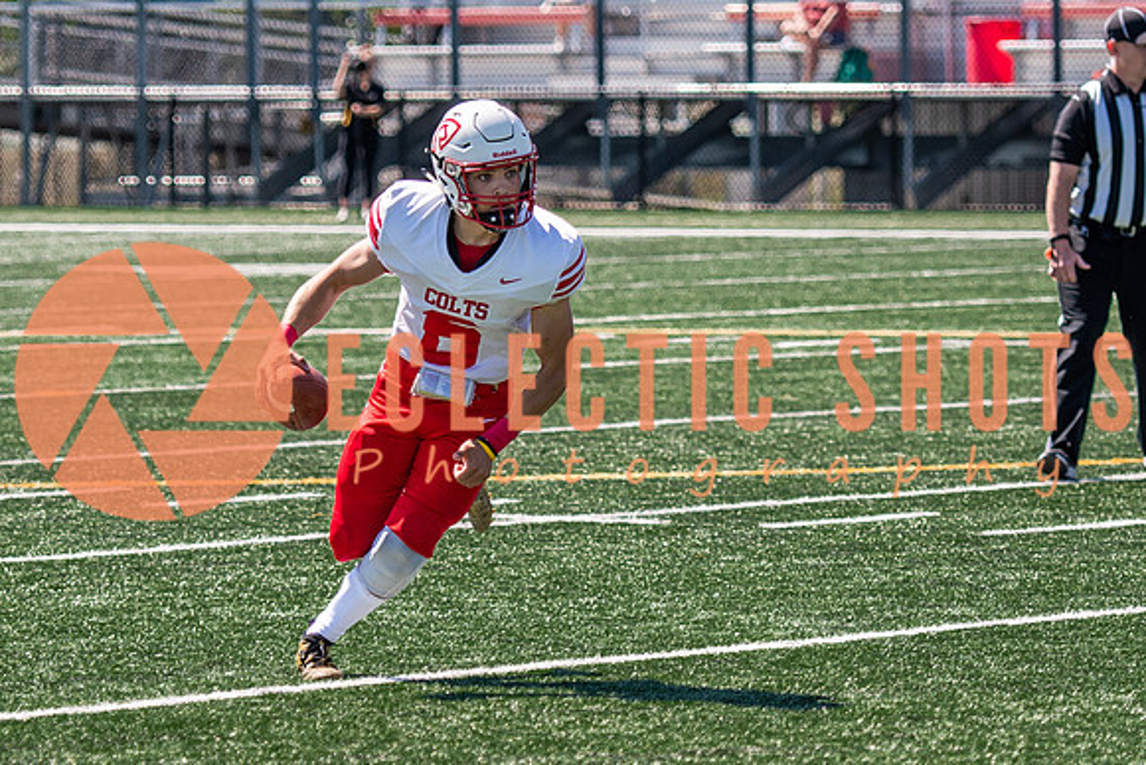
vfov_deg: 4.9
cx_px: 524
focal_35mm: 282
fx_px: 8977
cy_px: 355
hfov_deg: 7.3
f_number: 2.8
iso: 160
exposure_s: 1/2000
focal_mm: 102
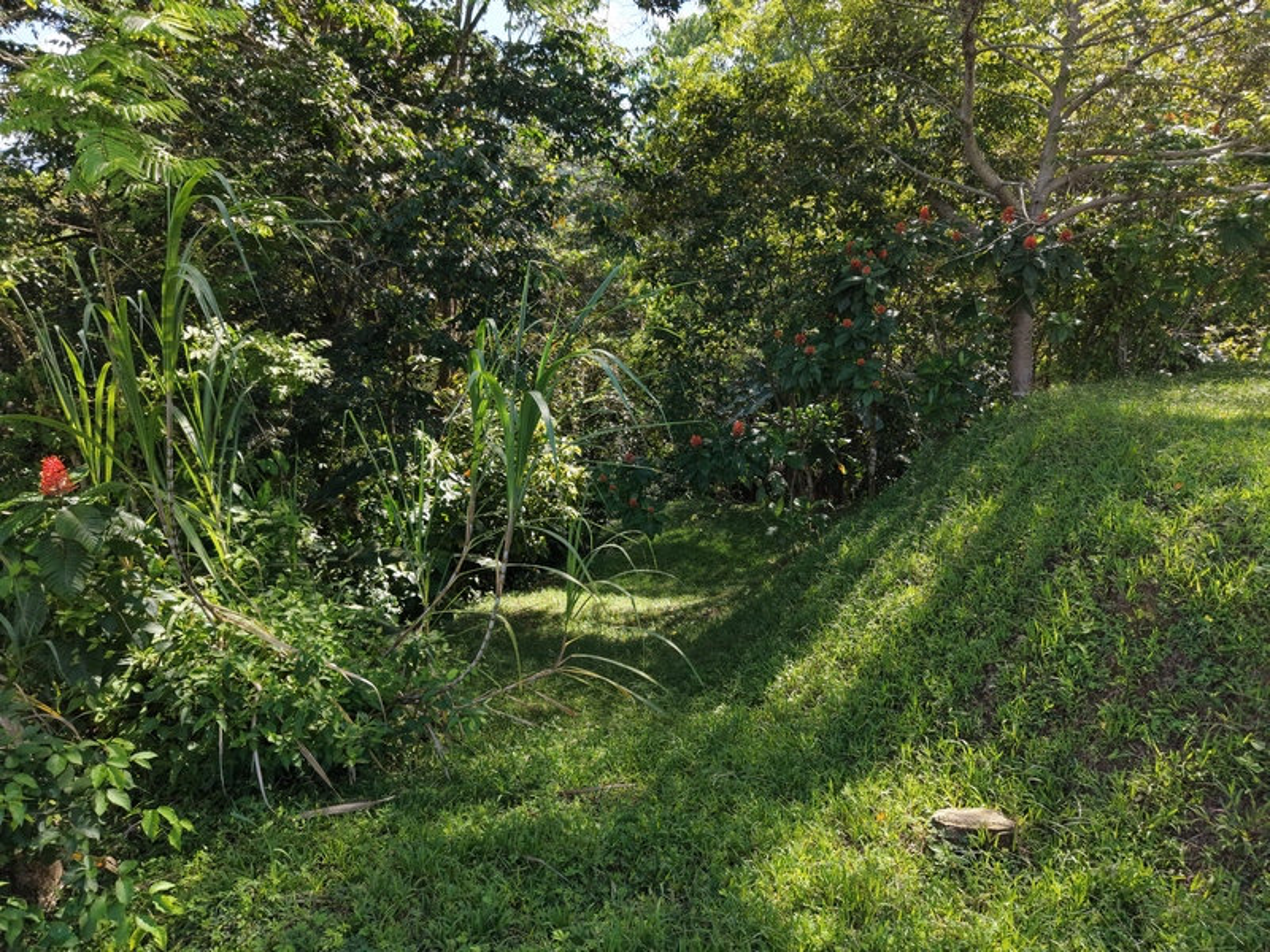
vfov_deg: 56.8
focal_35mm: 24
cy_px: 476
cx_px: 635
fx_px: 881
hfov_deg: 71.6
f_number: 1.8
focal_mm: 8.67
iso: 290
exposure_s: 1/1250
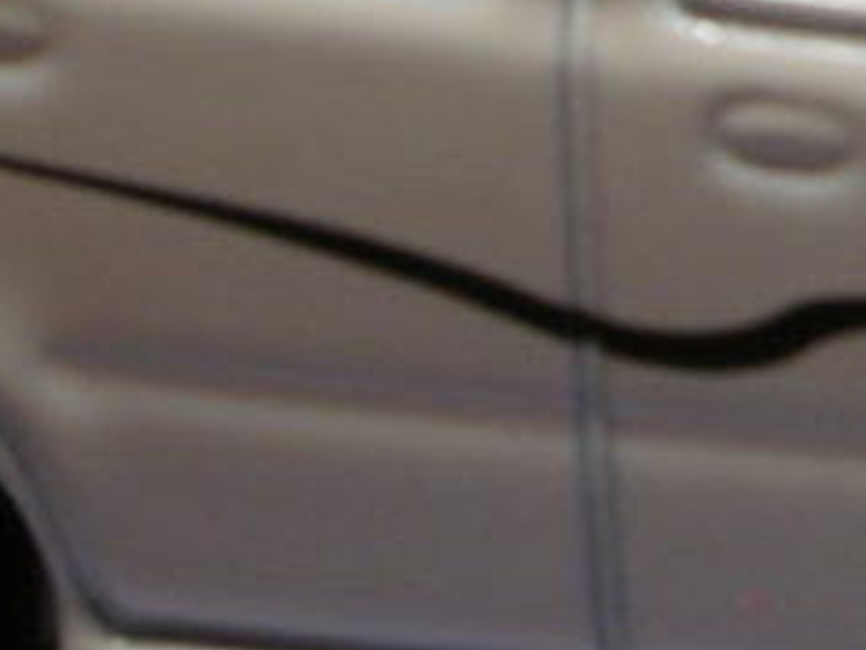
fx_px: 9331
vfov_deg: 4.0
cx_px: 1020
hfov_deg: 5.3
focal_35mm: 373
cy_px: -312
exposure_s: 1/7.4
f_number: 4.8
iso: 50
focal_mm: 14.3
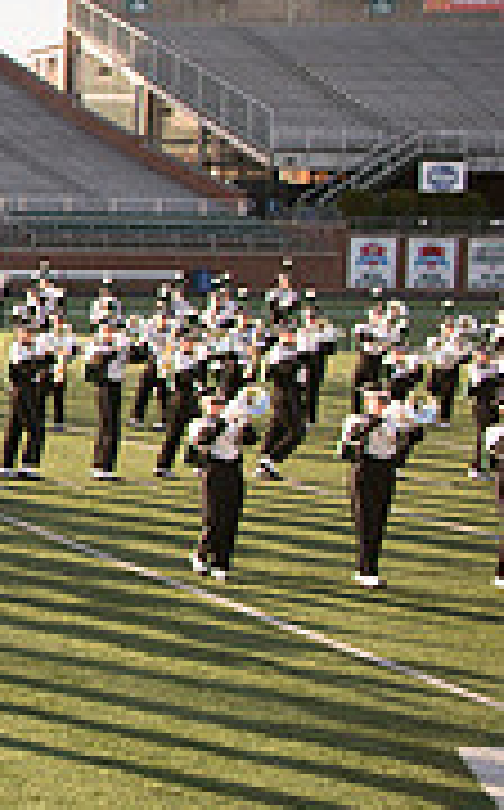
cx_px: -792
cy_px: 322
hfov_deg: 12.2
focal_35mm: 79
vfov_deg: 26.1
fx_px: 1742
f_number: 5
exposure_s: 1/640
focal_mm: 24
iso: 320
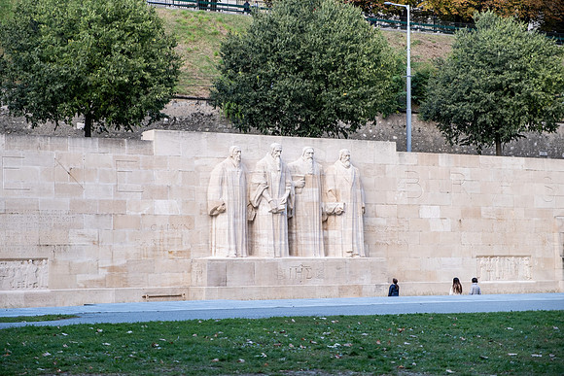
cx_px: 282
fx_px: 1301
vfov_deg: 16.5
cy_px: 188
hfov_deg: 24.5
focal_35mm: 83
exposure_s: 1/160
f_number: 3.2
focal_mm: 55
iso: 160
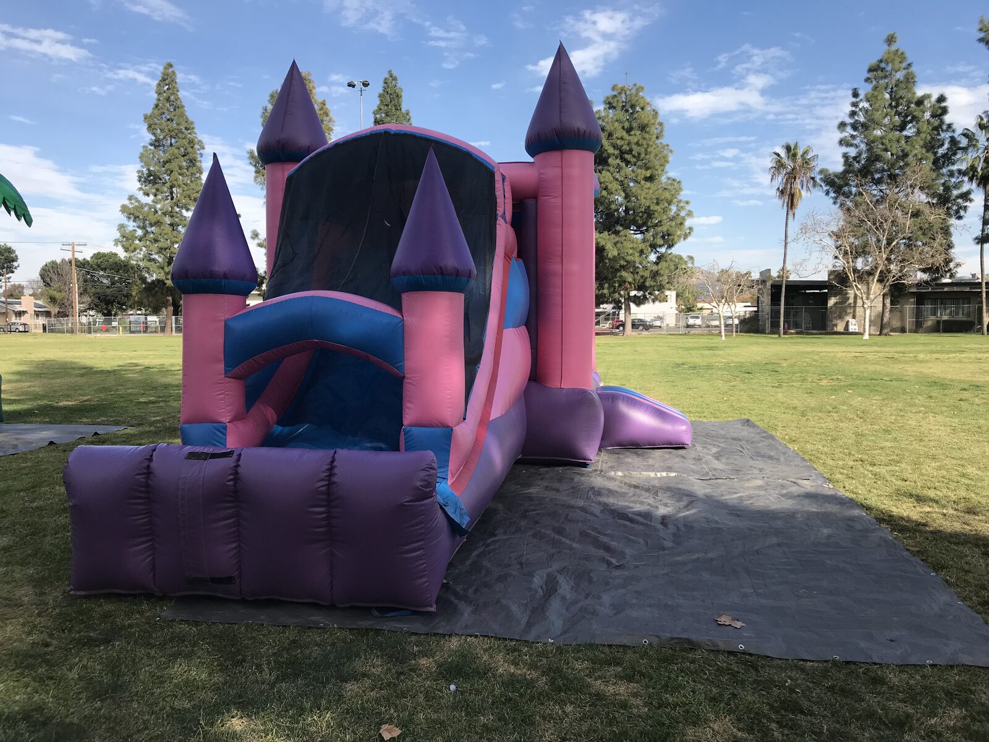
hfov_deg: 63.4
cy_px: 371
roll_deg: -0.1
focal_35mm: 28
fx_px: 800
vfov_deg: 49.7
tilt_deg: -2.5
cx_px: 494
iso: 20
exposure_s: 1/1259
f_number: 1.8
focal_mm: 3.99
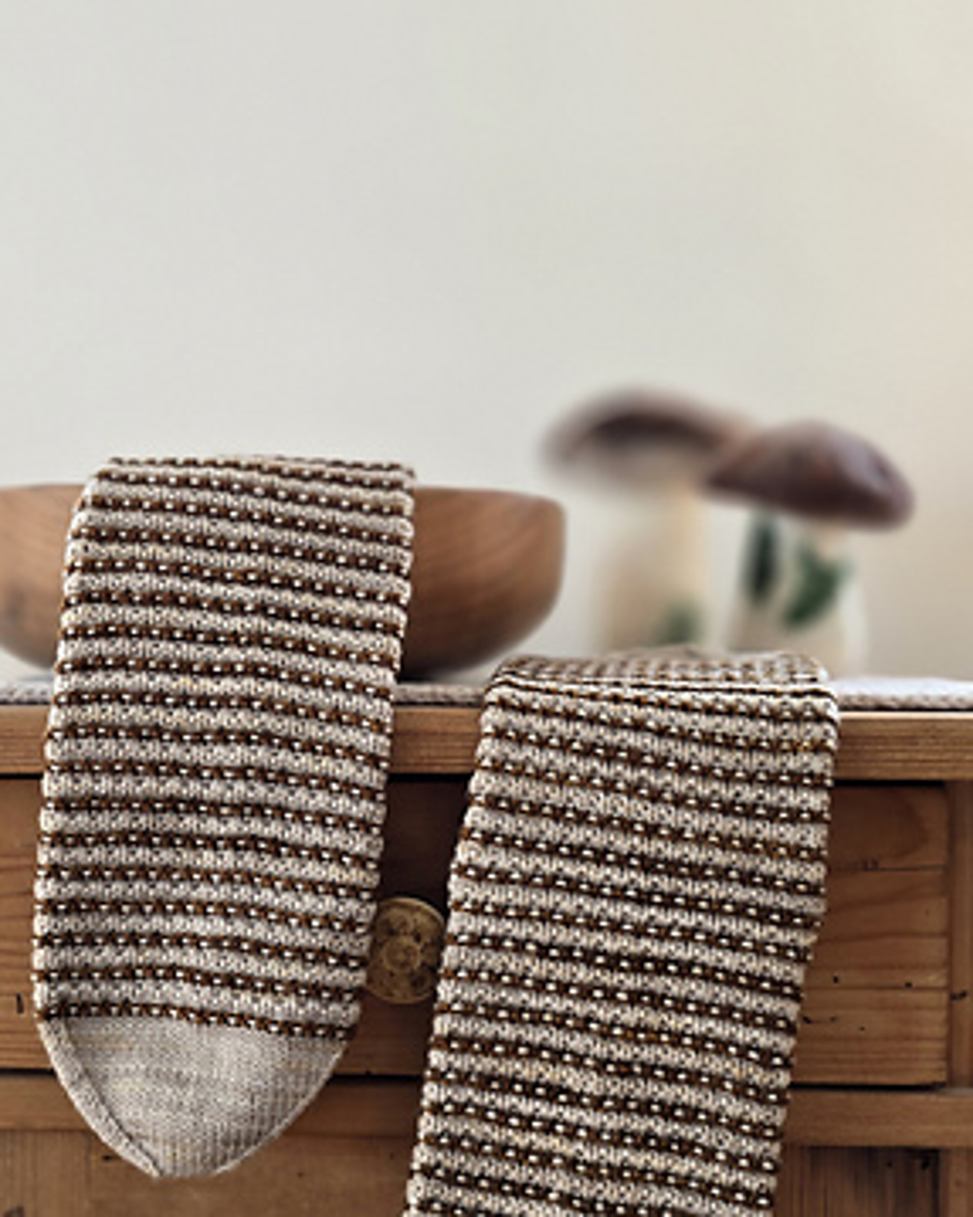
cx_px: 402
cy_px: 631
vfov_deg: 45.8
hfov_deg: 37.2
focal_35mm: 40
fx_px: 1440
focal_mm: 6.3
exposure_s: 1/120
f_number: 1.7
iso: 40
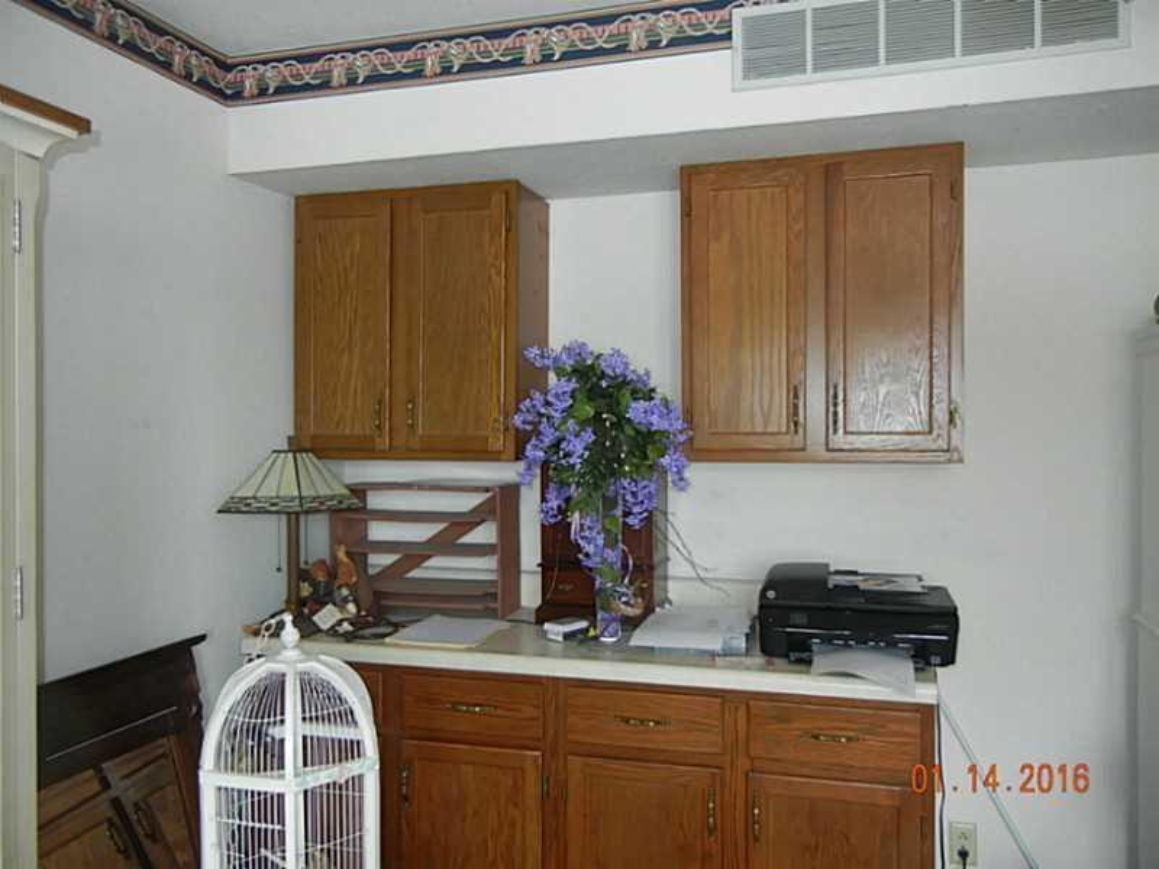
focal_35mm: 30
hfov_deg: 60.0
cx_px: 580
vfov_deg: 46.8
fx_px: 1004
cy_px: 434
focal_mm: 5.4
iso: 200
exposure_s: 1/30
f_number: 3.5
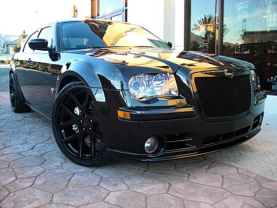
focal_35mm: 36
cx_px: 138
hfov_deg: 51.4
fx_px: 288
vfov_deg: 39.7
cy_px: 104
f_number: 2.8
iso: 200
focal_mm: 6.3
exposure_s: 1/80
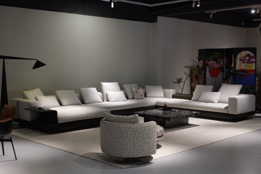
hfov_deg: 41.1
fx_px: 348
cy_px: 87
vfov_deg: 28.1
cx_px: 130
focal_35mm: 48
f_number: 2.8
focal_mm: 48
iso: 400
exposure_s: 1/60
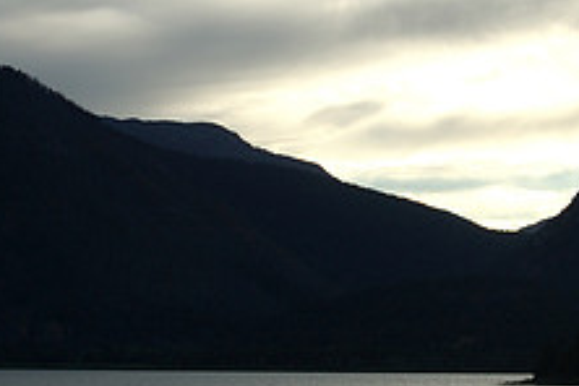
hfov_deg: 13.6
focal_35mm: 149
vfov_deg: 9.2
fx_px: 2396
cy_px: 355
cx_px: 595
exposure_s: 1/500
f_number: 8
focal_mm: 38
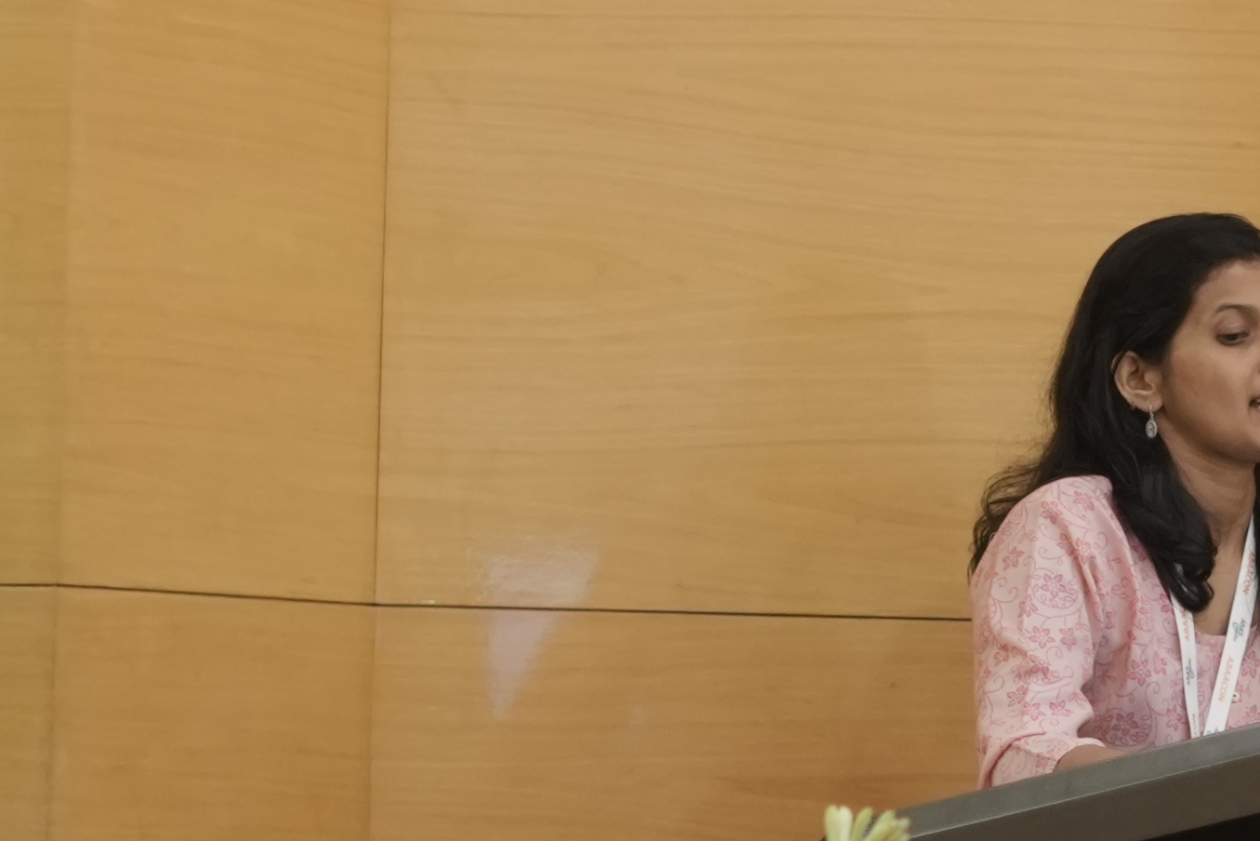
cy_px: 179
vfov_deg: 5.4
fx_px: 8926
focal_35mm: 255
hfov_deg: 7.9
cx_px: 1889
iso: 1250
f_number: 2.5
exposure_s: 1/160
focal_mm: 50
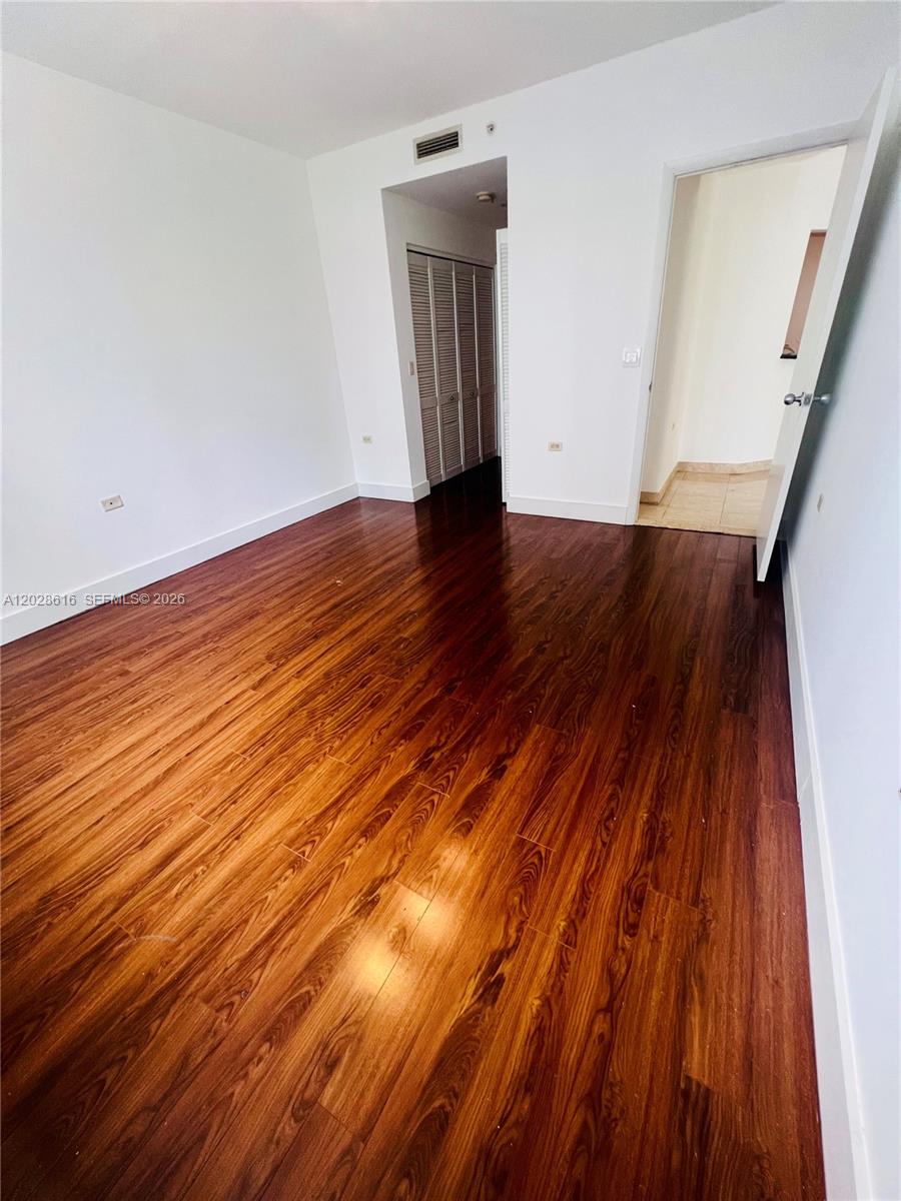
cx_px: 450
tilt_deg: -27.5
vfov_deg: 106.2
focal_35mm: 13
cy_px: 600
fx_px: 451
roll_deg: +4.7
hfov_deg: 89.9
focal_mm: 1.57
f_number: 1.8
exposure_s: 1/120
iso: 250
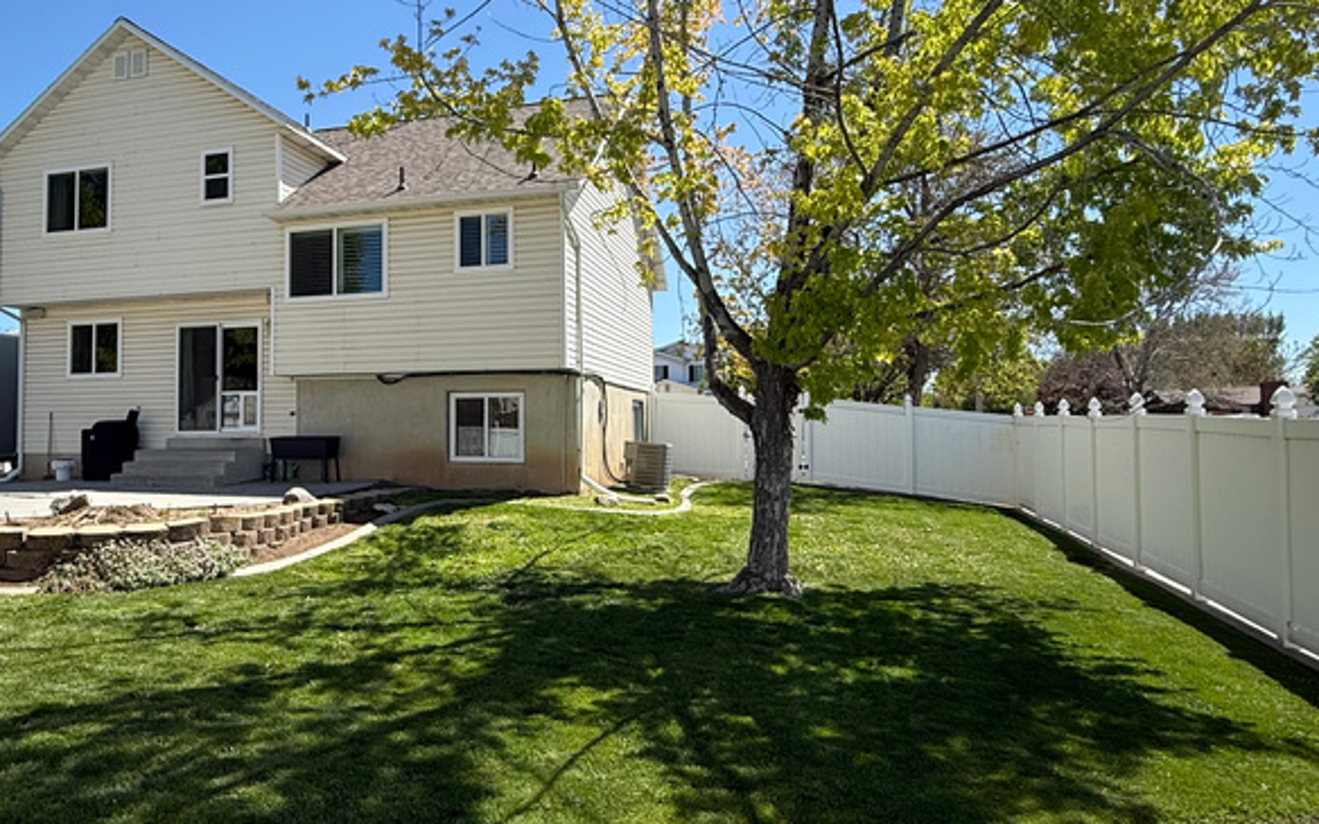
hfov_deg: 69.3
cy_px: 386
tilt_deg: +3.4
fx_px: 935
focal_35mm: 26
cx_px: 492
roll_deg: +0.3
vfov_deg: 47.6
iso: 50
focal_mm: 2.22
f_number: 2.2
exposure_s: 1/1312
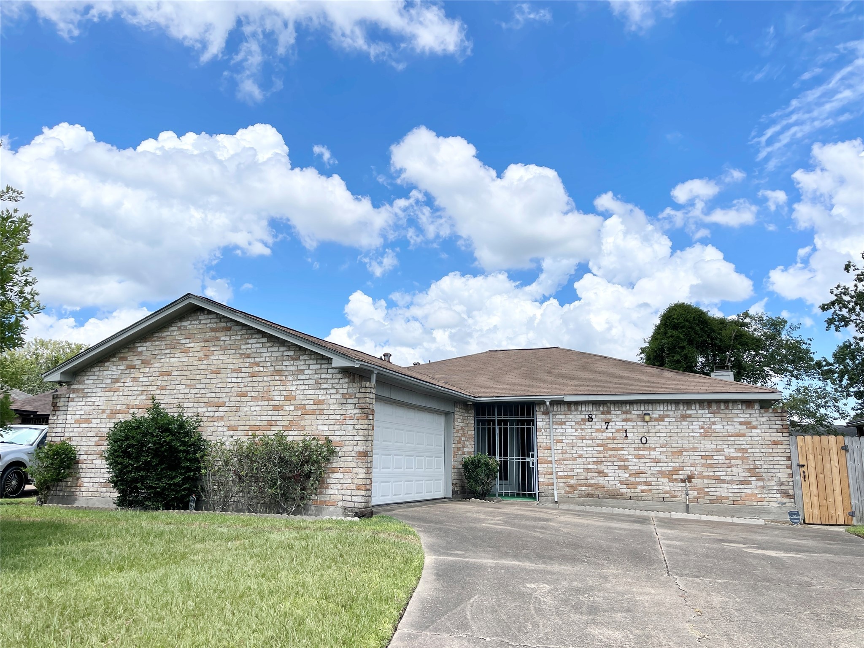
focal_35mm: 26
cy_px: 324
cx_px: 432
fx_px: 649
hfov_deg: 67.3
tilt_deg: +11.1
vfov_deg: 53.1
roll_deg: -1.0
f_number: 1.6
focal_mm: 5.1
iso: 32
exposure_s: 1/5917
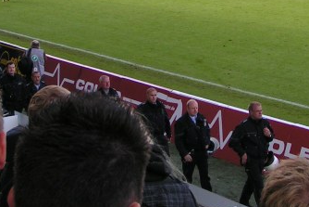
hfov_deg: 20.0
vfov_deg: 13.3
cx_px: 158
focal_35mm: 102
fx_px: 876
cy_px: 6
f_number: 4.5
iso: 50
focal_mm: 6.3
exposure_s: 1/100
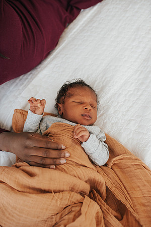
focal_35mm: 35
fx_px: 220
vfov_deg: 54.4
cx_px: 76
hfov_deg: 37.9
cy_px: 114
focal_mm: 35
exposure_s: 1/250
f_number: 3.2
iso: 200
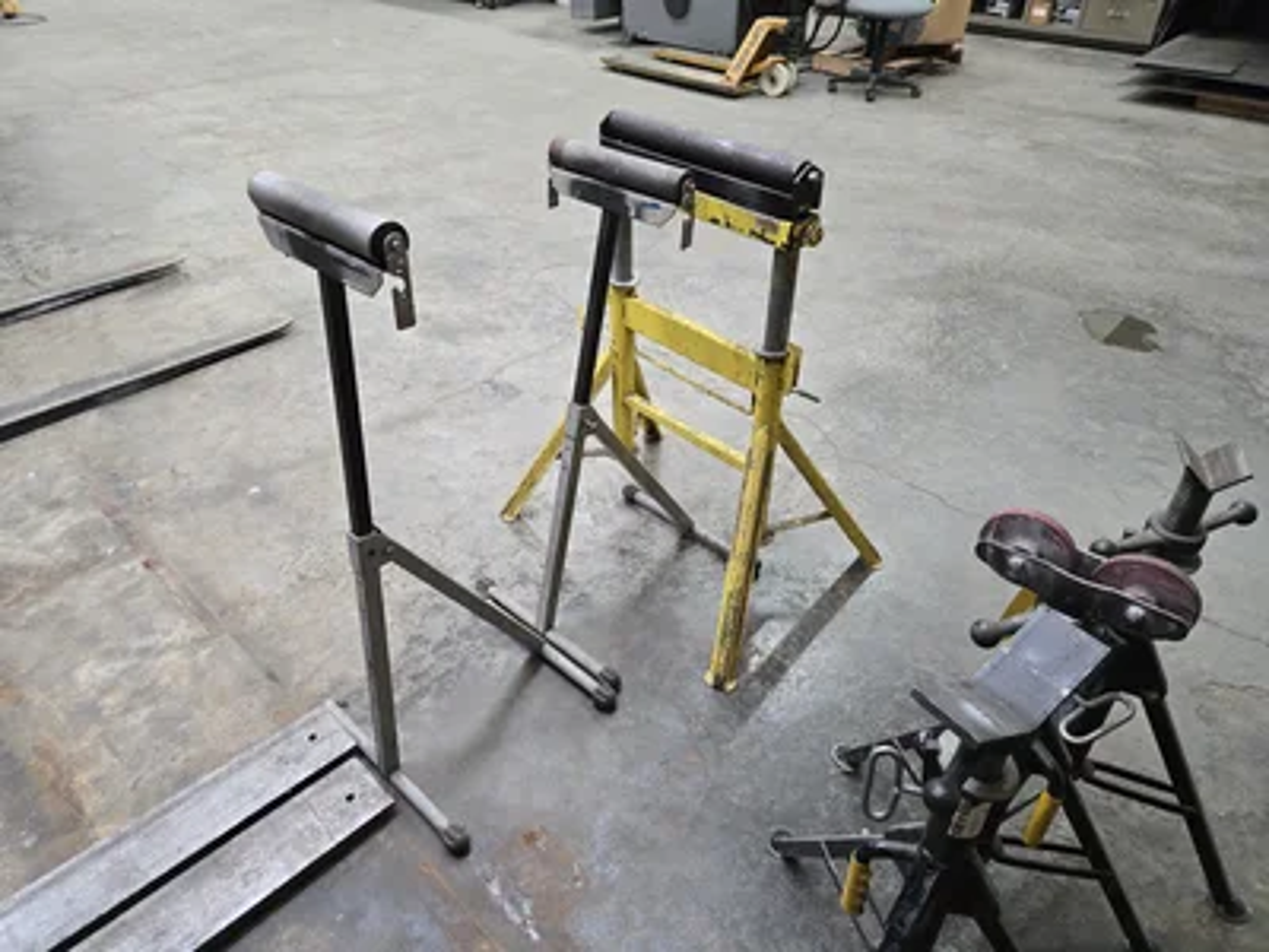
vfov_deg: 58.9
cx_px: 634
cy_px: 476
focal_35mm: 23
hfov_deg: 73.9
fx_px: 843
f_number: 1.8
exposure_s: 1/120
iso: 400
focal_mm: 5.4
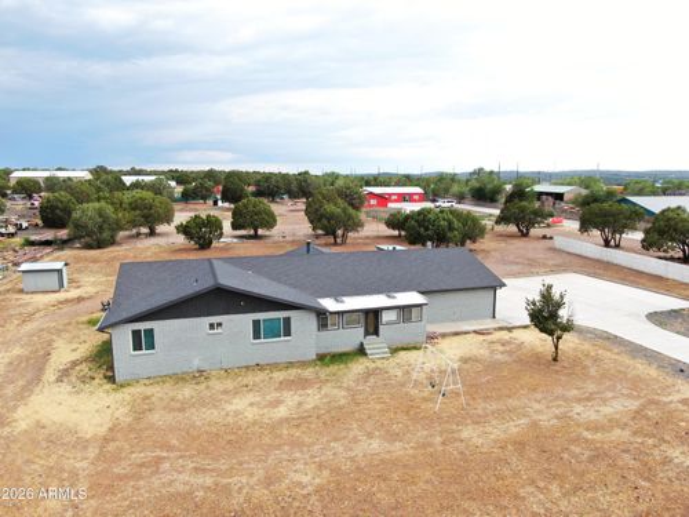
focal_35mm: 24
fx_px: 478
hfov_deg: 71.6
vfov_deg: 56.8
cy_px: 258
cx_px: 344
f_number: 2.8
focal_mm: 4.39
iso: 110
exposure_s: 1/240
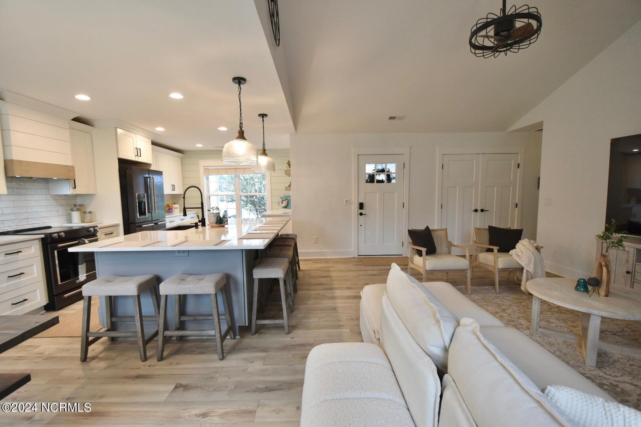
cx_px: 320
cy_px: 214
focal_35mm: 15
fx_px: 267
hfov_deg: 100.4
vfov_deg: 77.3
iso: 400
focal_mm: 10
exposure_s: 1/60
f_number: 4
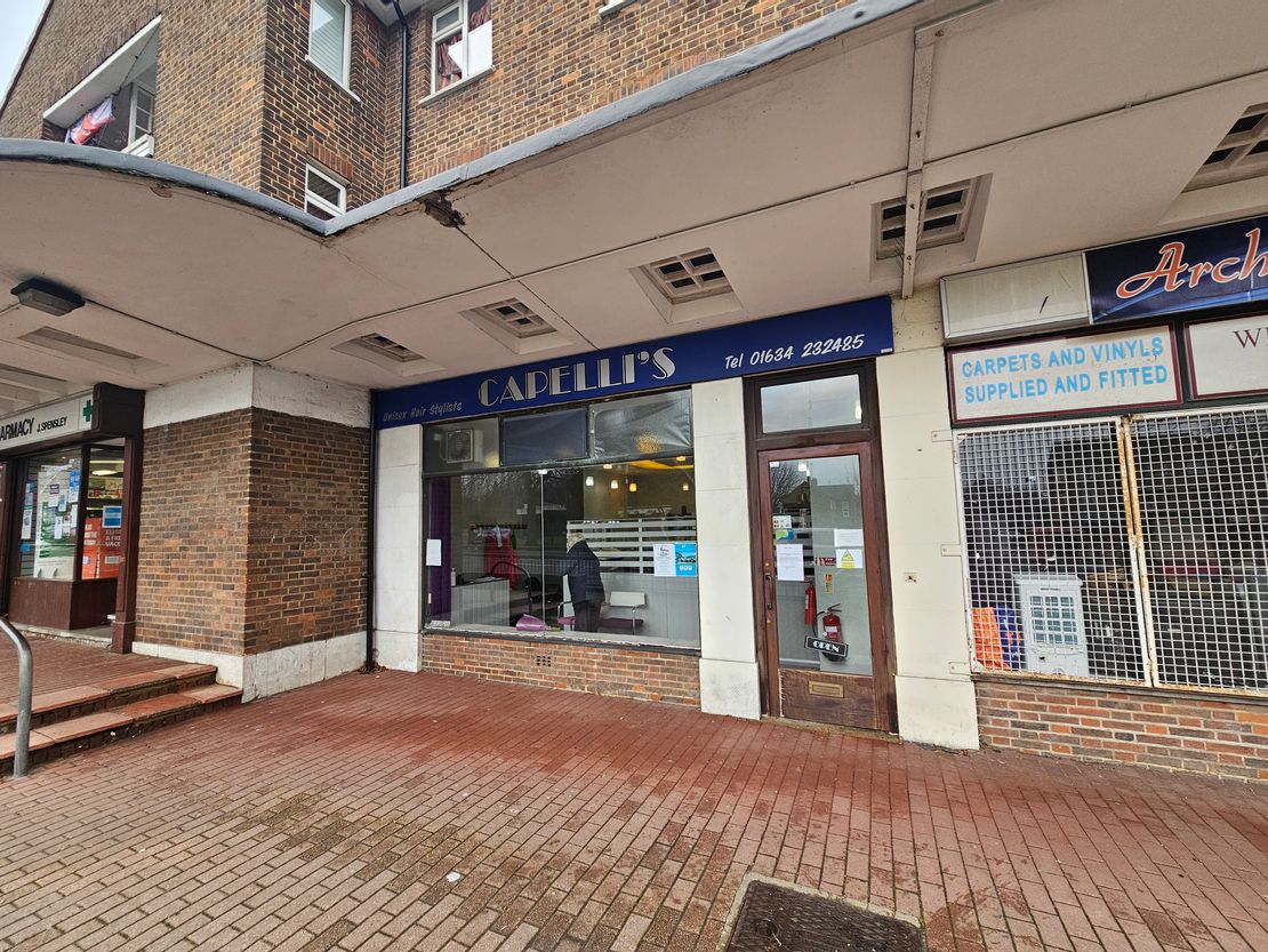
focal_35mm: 13
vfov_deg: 89.9
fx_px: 476
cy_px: 476
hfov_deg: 106.2
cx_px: 634
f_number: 2.2
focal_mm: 2.2
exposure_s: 1/266
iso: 64
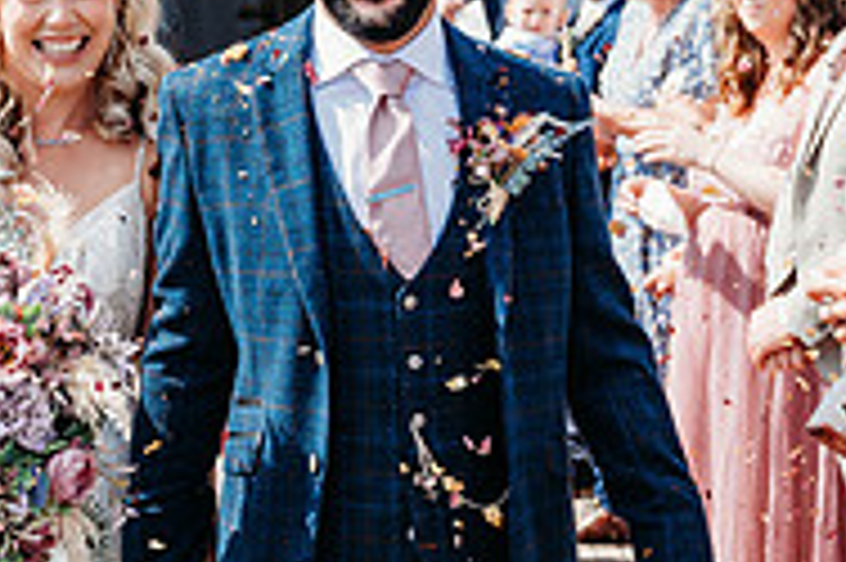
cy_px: 189
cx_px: 248
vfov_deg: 9.4
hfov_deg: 14.1
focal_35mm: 145
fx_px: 3404
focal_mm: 47
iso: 250
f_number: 5
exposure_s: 1/800
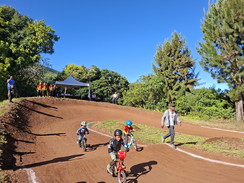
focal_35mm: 23
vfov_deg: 58.9
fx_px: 162
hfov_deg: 73.9
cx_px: 122
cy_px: 92
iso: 50
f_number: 1.8
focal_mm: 5.54
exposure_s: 1/1156
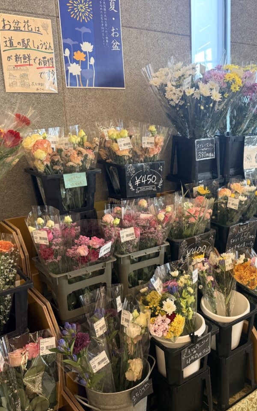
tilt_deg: -13.1
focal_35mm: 34
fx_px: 381
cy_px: 206
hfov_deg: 35.8
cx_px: 212
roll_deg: +0.7
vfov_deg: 56.7
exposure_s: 1/100
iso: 200
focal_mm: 6.76
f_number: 1.78
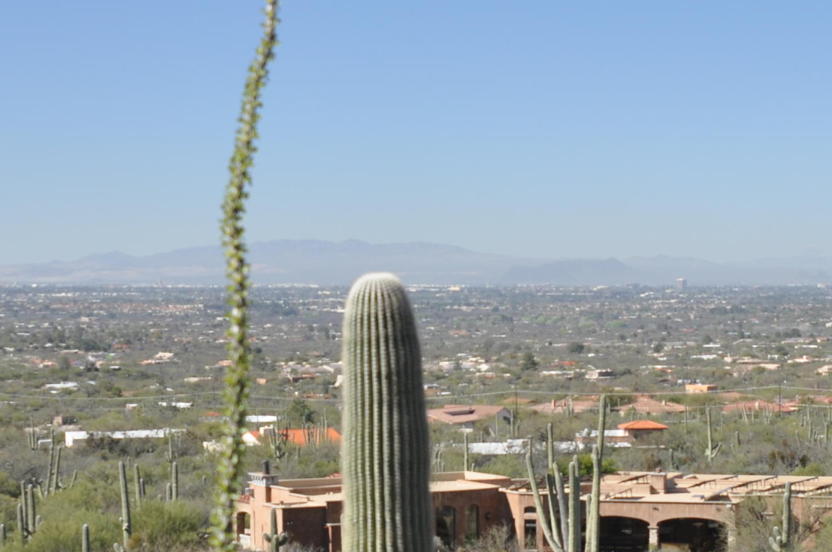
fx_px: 2562
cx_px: 596
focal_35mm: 111
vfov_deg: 12.2
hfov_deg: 18.4
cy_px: 462
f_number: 7.1
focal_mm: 32
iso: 200
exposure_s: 1/200
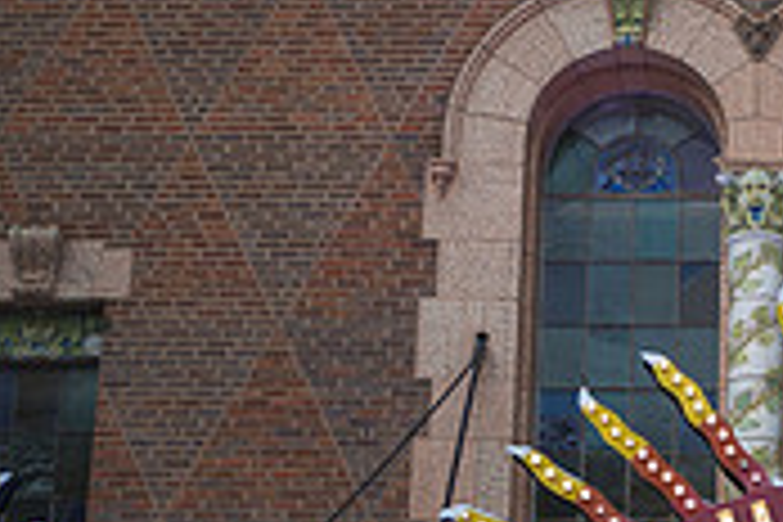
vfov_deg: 11.2
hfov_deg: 16.3
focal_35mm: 122
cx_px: 871
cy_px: 347
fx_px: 2653
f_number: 1.8
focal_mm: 35
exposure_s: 1/125
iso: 64
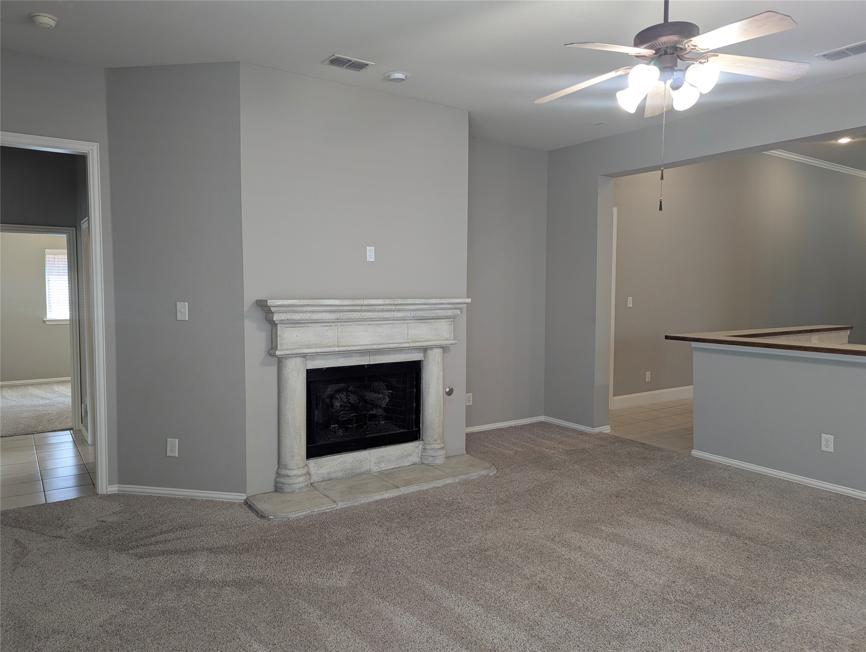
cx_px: 433
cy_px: 326
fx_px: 601
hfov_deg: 71.5
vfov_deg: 56.9
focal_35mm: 24
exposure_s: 1/60
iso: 82
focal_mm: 6.81
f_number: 1.85
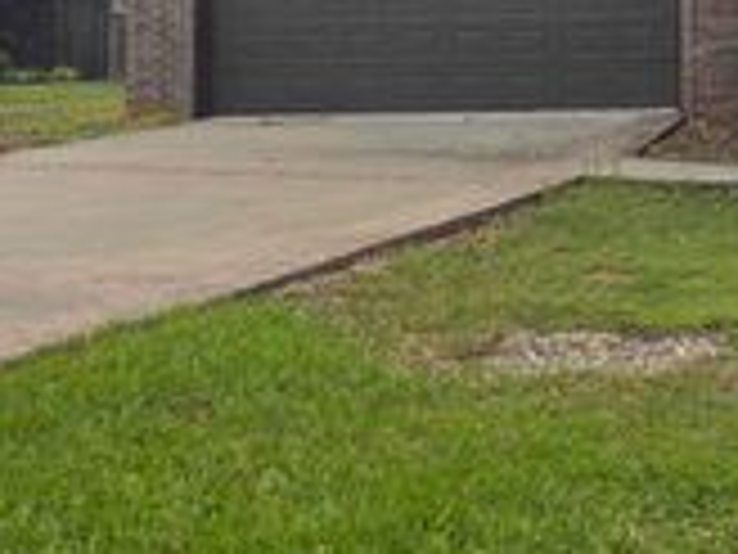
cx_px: 976
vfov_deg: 19.8
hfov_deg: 24.1
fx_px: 1492
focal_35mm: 70
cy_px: -97
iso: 32
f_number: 1.7
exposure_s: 1/180
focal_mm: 6.3
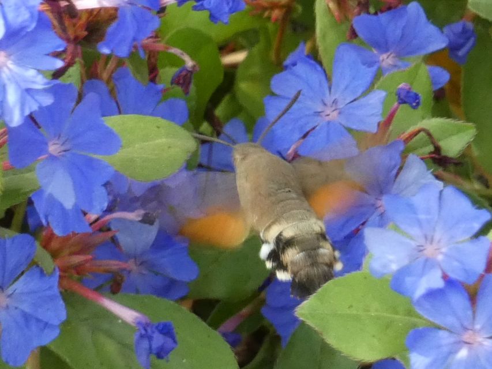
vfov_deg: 4.5
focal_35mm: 329
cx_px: 246
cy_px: 184
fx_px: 4677
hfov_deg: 6.0
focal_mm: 58.9
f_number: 5.6
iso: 400
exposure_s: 1/80
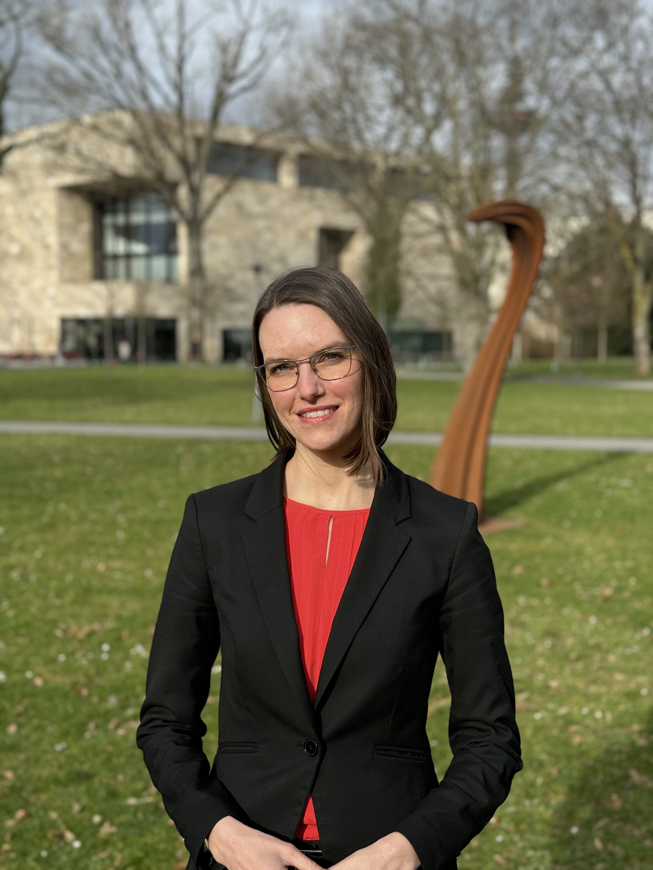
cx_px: 326
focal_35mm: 48
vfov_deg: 39.7
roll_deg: -0.5
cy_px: 435
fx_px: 1207
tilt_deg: -4.3
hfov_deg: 30.3
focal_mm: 6.86
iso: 64
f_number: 1.78
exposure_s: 1/2717
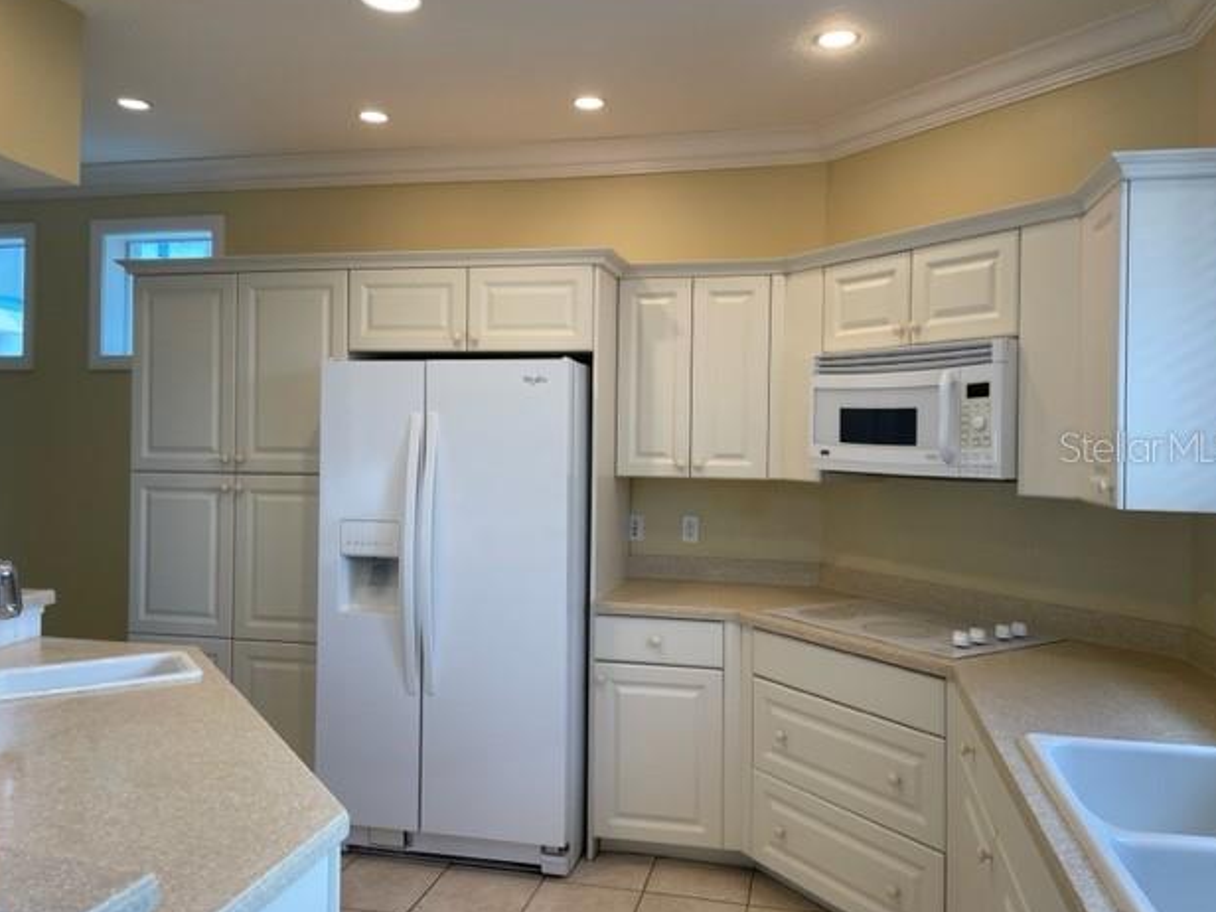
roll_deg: -0.8
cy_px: 446
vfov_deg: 51.4
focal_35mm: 27
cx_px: 614
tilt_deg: -0.1
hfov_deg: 65.3
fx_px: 948
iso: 100
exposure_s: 1/120
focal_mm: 4.2
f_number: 1.6
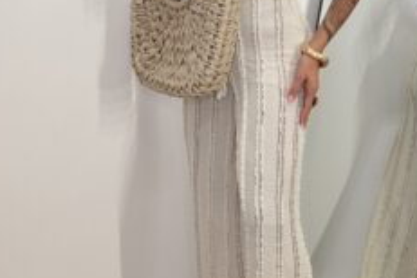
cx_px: 251
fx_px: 625
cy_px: 31
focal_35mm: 54
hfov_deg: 36.7
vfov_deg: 24.4
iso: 64
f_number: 1.9
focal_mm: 2.71
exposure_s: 1/81
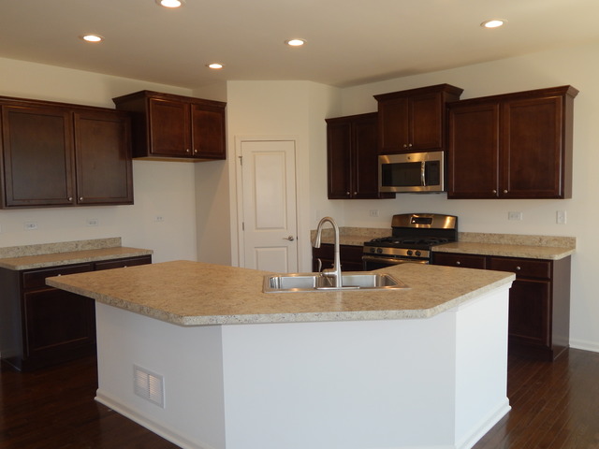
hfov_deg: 63.4
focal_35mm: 28
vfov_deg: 49.7
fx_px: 485
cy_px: 224
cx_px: 300
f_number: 3.2
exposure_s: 1/80
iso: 125
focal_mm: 5.1
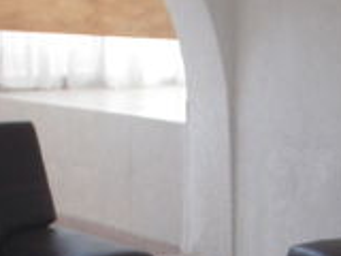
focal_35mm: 152
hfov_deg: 13.0
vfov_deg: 9.7
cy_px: 269
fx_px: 1497
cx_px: 200
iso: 80
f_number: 3.5
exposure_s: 1/30
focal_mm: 6.7
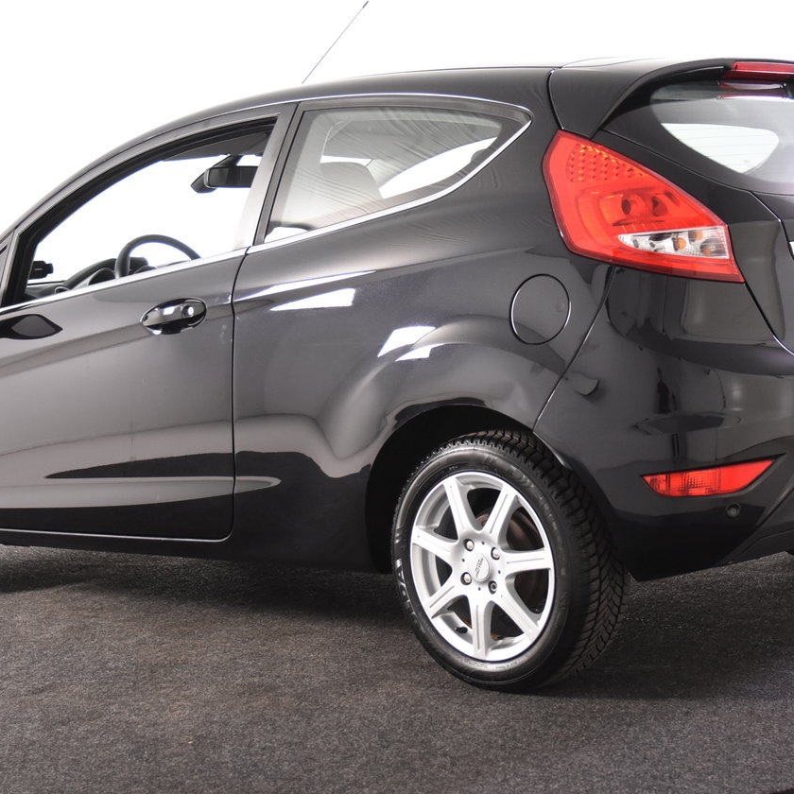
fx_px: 1713
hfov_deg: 26.1
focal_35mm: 66
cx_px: 430
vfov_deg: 26.1
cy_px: 397
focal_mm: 34
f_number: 4
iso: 1600
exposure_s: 1/60
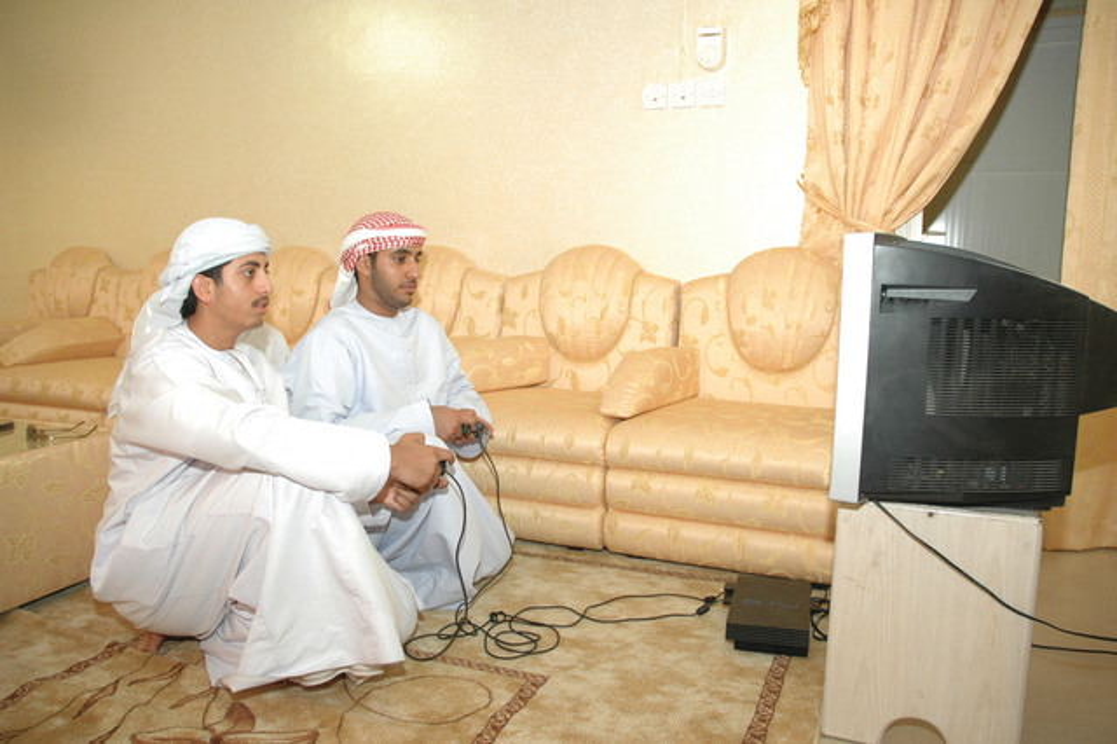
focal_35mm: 27
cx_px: 558
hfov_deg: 67.4
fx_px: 837
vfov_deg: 47.9
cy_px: 372
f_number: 3.5
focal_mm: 18
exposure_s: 1/60
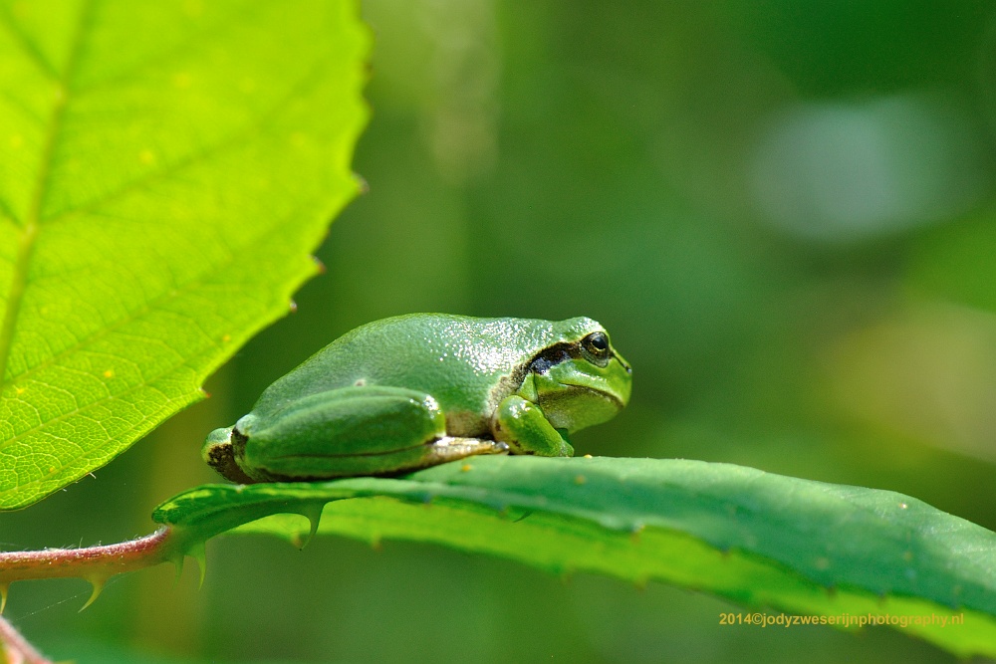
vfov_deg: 8.7
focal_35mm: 158
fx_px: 4358
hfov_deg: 13.0
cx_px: 498
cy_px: 332
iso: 200
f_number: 8
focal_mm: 105
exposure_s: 1/60
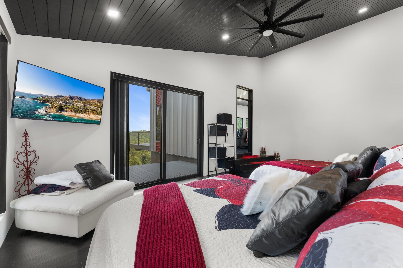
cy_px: 134
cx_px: 202
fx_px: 168
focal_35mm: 15
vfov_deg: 77.3
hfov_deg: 100.4
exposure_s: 1/6
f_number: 7.1
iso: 400
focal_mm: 10
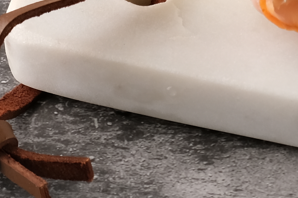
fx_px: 3932
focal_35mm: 475
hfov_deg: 4.3
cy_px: -230
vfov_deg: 2.9
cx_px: 367
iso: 200
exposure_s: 1/30
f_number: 11
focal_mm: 60
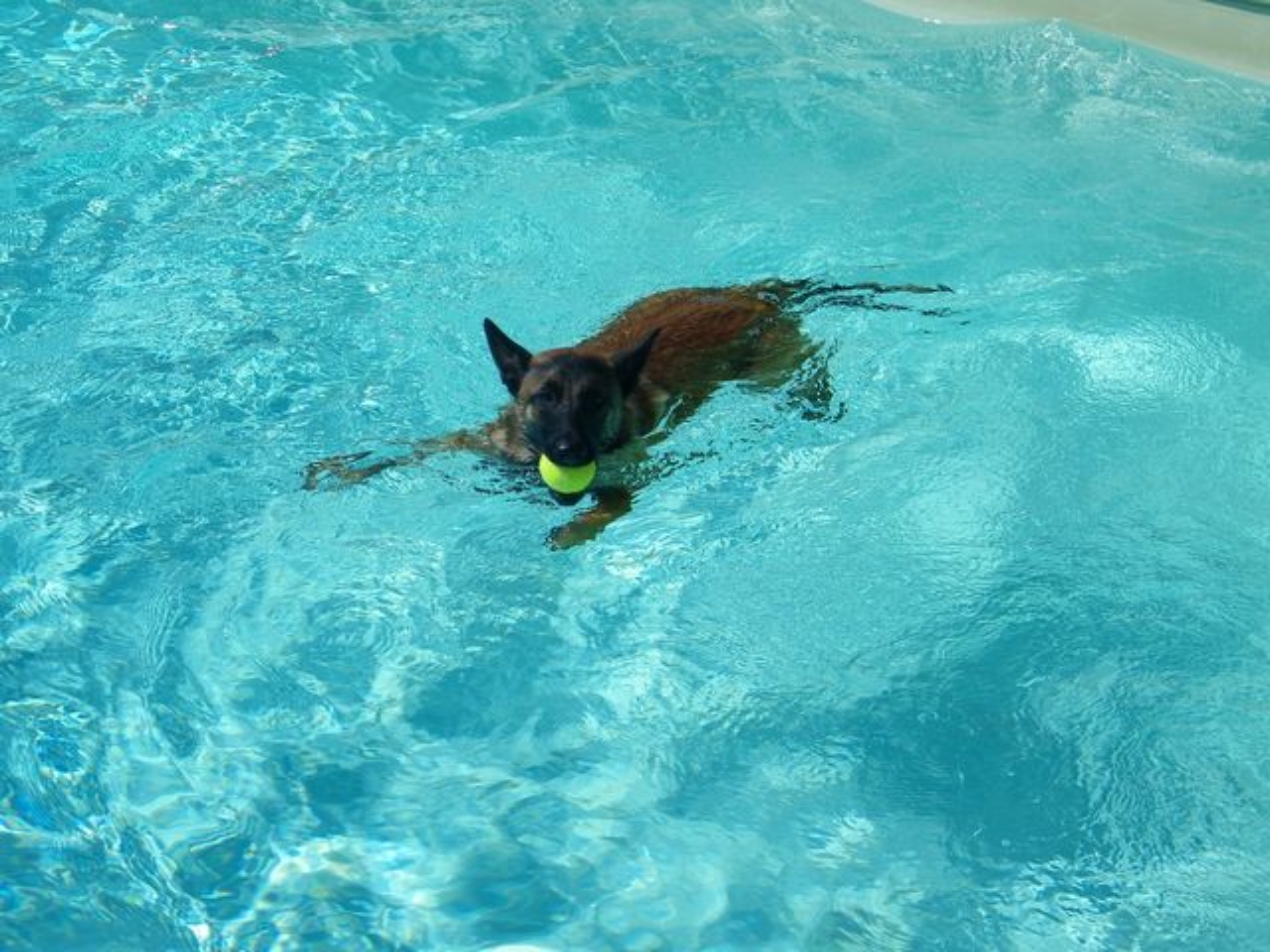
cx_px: 635
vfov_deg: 20.4
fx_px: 2642
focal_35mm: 72
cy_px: 476
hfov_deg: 27.0
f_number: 8.6
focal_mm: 12.9
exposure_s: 1/500
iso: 80
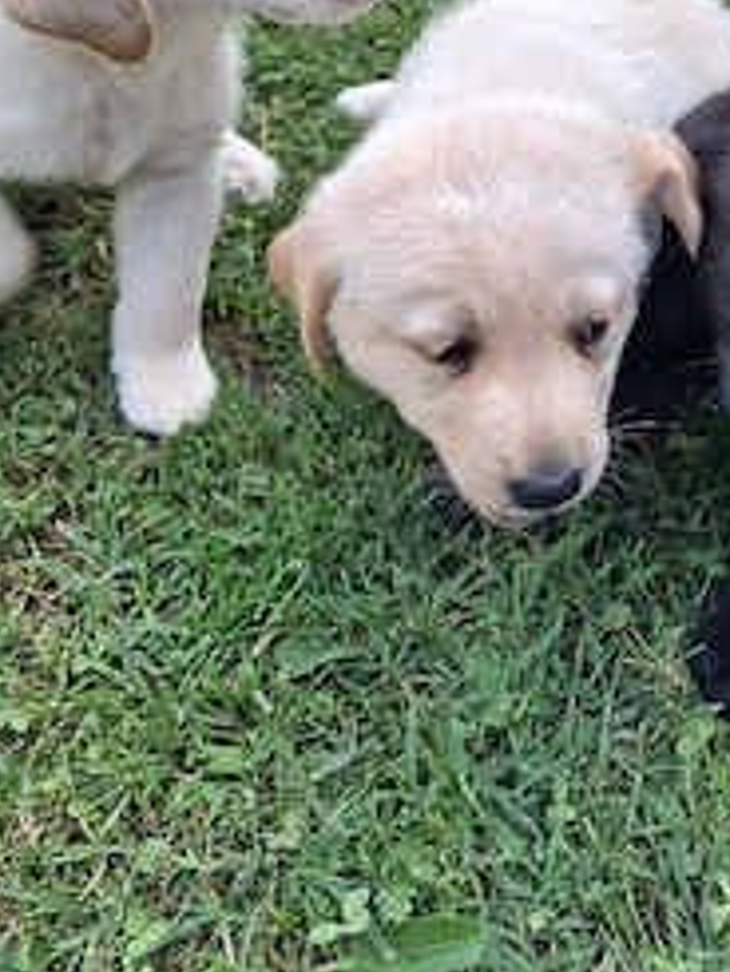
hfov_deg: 32.3
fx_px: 1236
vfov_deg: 42.0
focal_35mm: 44
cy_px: 278
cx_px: 551
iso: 25
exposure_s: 1/112
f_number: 1.8
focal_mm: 4
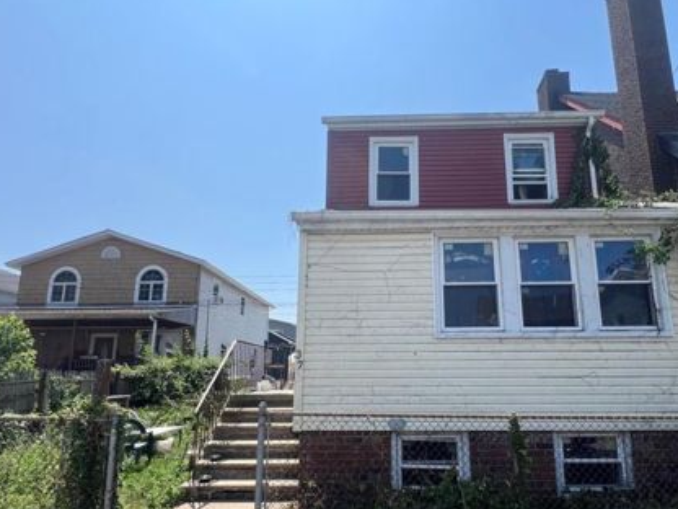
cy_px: 303
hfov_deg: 81.5
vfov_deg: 65.4
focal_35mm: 20
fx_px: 392
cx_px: 373
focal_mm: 1.57
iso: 32
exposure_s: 1/1468
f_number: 1.8
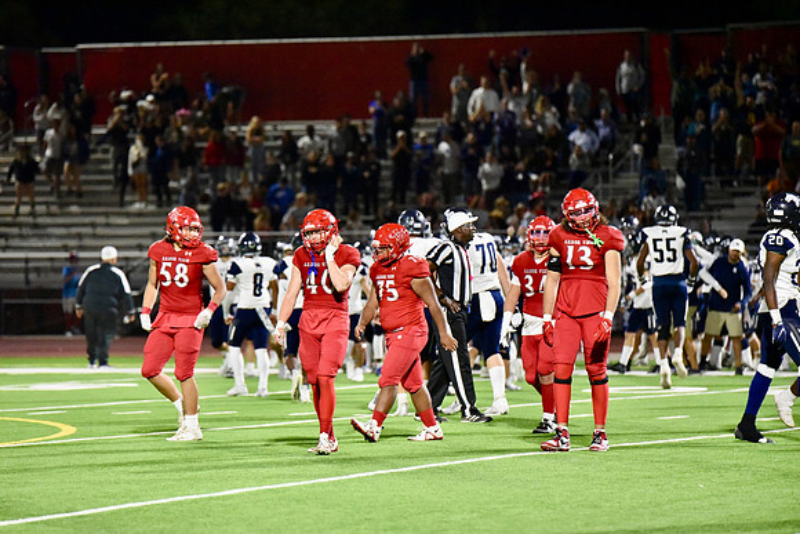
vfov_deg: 6.9
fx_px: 4445
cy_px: 267
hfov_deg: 10.3
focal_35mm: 200
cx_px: 400
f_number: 2.8
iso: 12800
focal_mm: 200
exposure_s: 1/1000
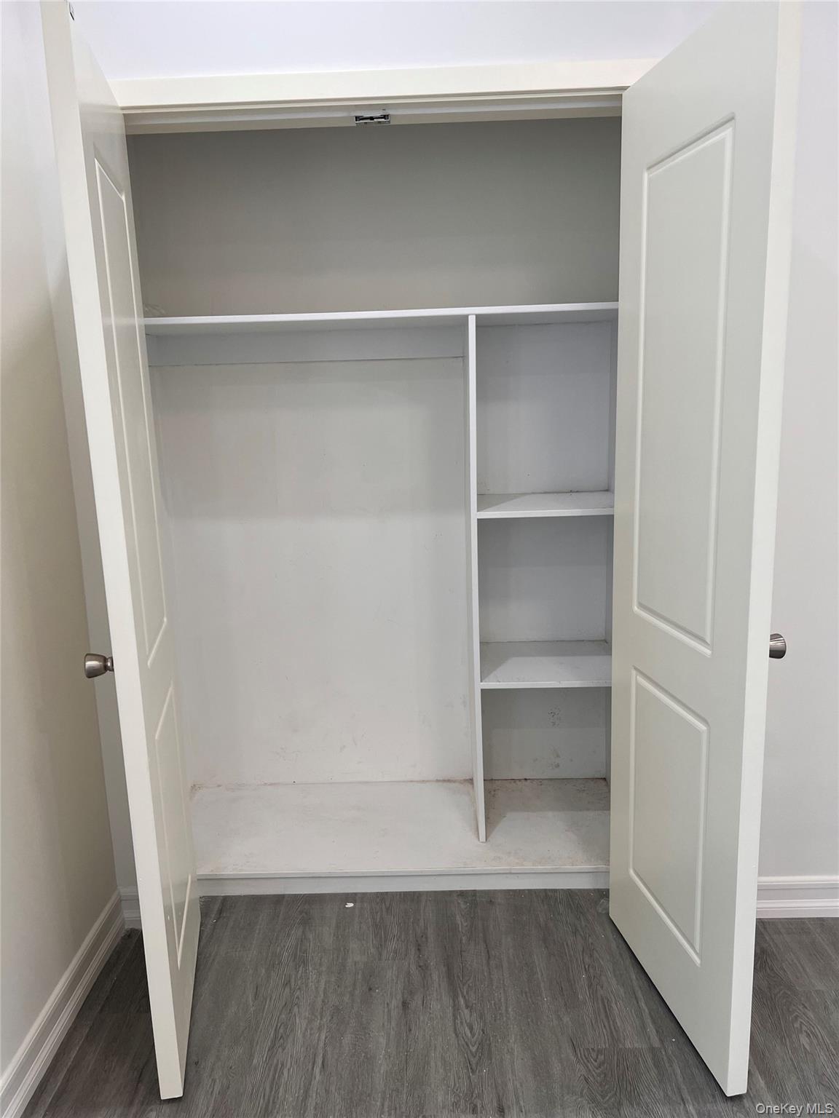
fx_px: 840
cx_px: 420
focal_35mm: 26
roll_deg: +2.0
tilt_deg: -11.6
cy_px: 559
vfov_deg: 67.3
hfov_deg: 53.1
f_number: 1.5
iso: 64
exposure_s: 1/120
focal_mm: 5.7
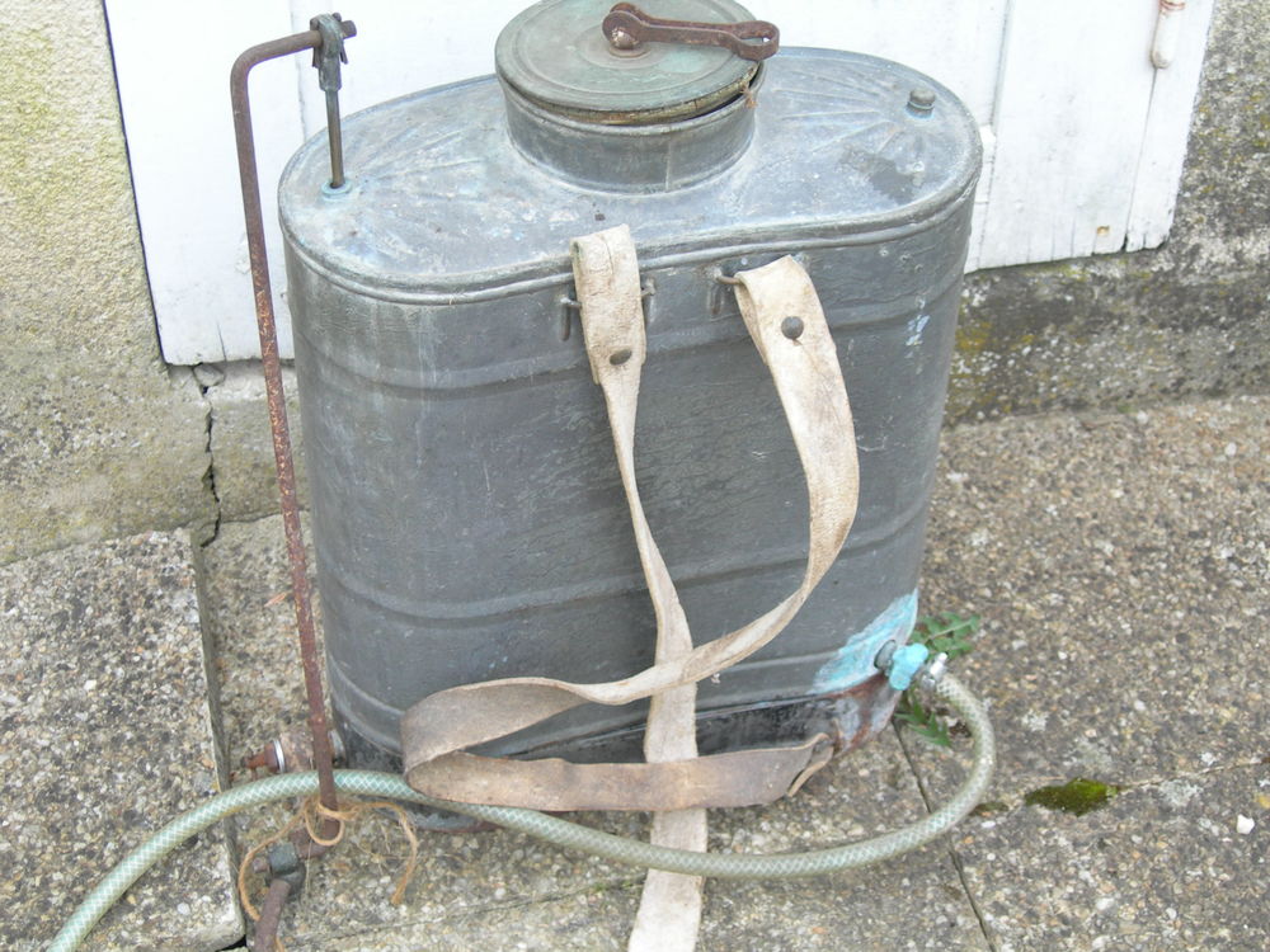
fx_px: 2238
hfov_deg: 31.7
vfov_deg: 24.0
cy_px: 476
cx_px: 635
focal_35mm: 61
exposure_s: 1/54.4
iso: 50
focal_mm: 12.7
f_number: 3.5
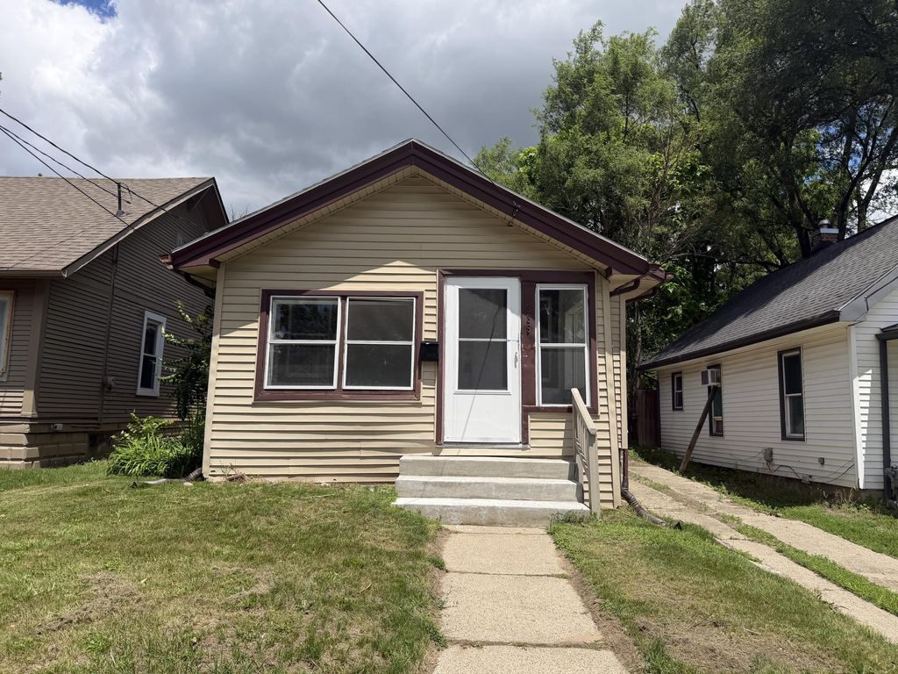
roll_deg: -0.8
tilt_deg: +7.2
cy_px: 337
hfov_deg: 71.6
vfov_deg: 56.8
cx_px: 449
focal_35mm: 24
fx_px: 623
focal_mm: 6.76
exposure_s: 1/6173
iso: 80
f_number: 1.78
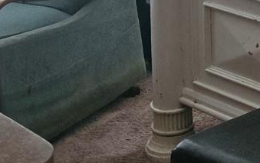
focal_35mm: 115
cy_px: -133
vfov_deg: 10.7
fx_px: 815
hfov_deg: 16.2
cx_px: 413
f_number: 1.7
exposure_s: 1/120
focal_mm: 6.3
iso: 200
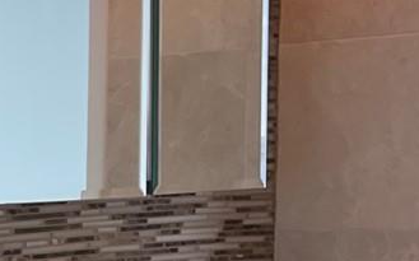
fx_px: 1472
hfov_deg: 13.3
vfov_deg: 10.0
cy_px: 294
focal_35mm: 129
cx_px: -493
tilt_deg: -5.7
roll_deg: +1.2
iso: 125
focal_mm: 5.1
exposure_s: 1/120
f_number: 1.6
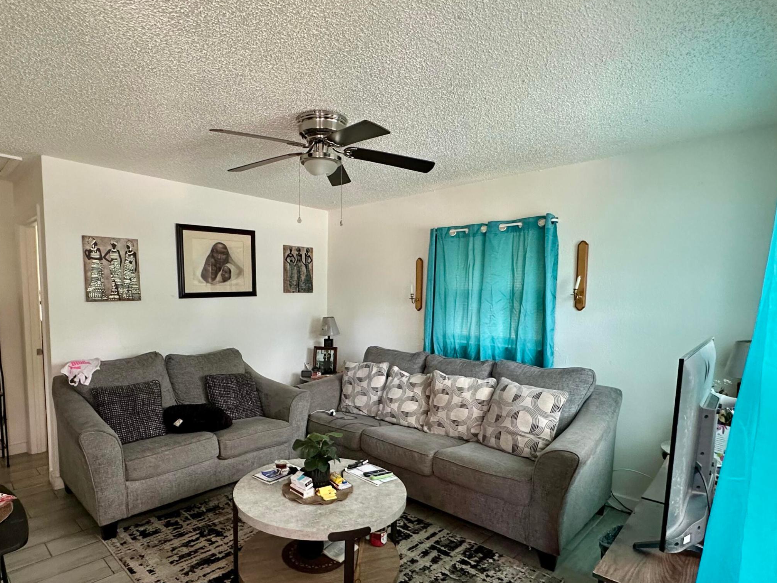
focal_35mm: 20
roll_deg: -0.9
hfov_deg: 81.4
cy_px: 337
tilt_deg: -5.2
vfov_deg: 65.6
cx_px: 343
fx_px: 449
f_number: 2.2
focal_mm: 2.22
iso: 640
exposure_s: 1/60
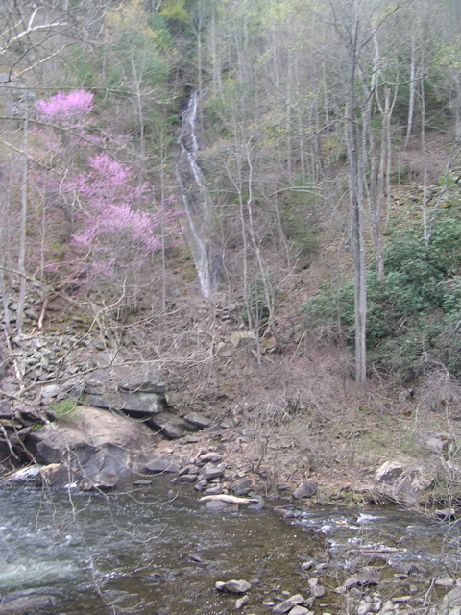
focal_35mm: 38
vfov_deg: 49.0
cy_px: 308
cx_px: 230
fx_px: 675
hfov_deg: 37.7
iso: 50
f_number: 2.8
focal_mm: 5.8
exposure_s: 1/69.4
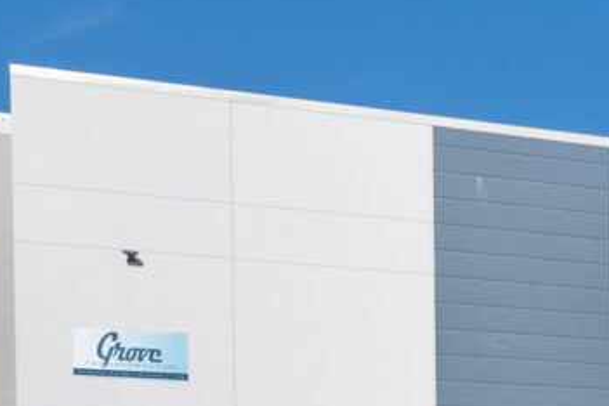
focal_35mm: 102
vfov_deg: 12.7
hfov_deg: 15.5
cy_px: 632
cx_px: 1251
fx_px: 1725
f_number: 9
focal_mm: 14
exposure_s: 1/320
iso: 125
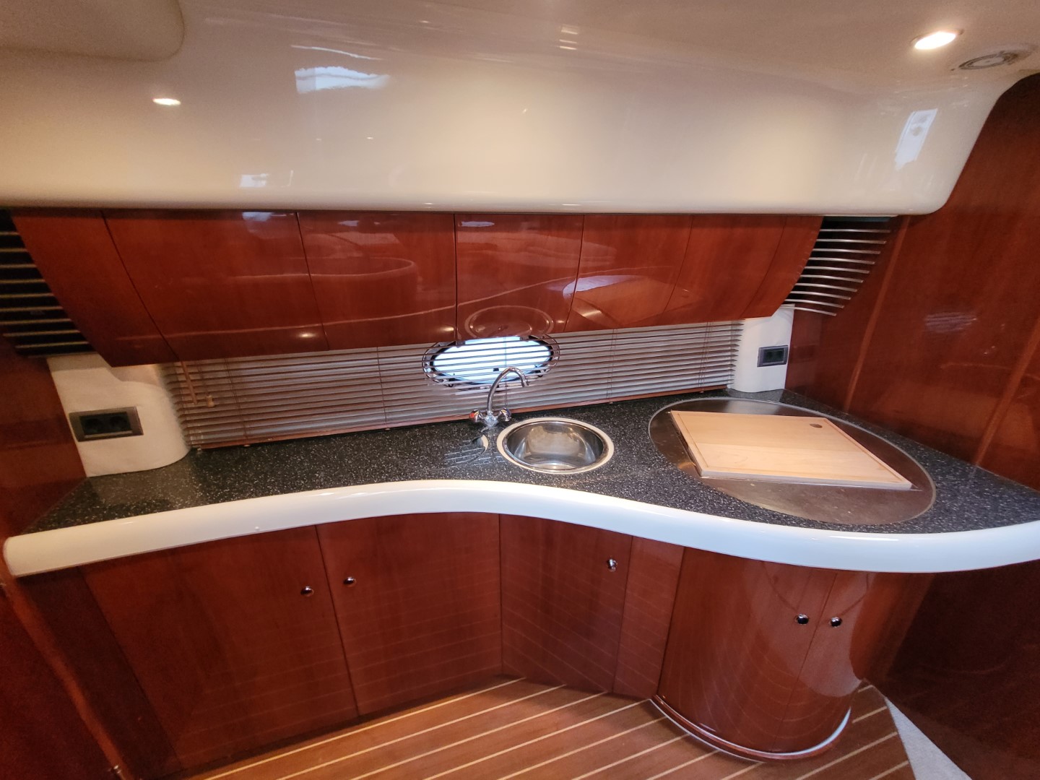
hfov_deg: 106.2
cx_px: 520
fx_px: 391
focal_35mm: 13
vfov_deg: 89.9
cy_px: 390
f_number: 2.2
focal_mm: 1.74
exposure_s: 1/33
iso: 500
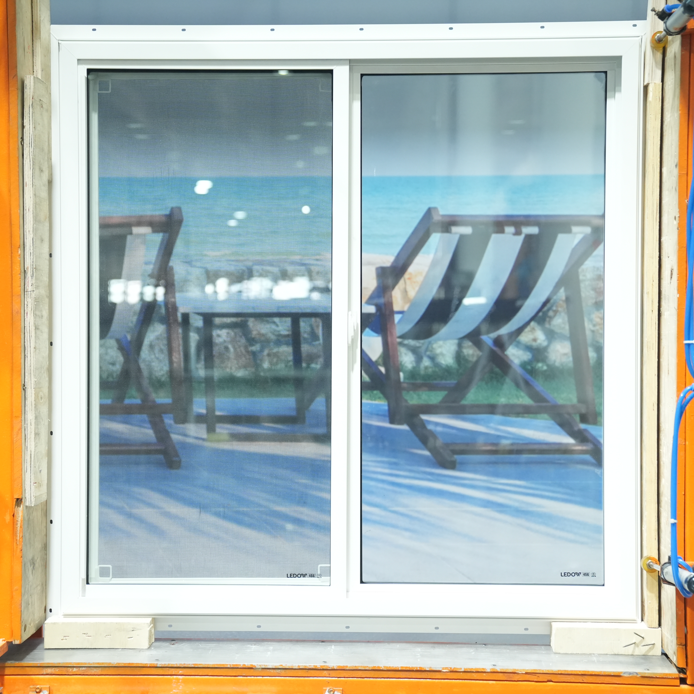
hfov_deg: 27.7
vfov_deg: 27.7
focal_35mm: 62
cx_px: 323
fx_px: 1406
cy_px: 351
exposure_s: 1/250
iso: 3200
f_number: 2.8
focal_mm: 48
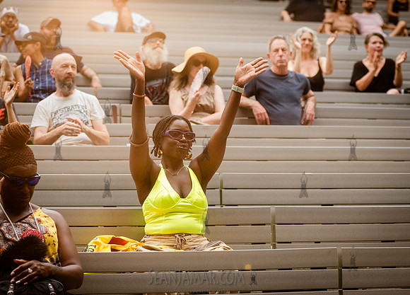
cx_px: 195
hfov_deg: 16.7
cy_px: 157
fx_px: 1398
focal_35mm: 120
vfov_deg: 12.0
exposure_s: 1/2000
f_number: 4
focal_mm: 92
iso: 4000
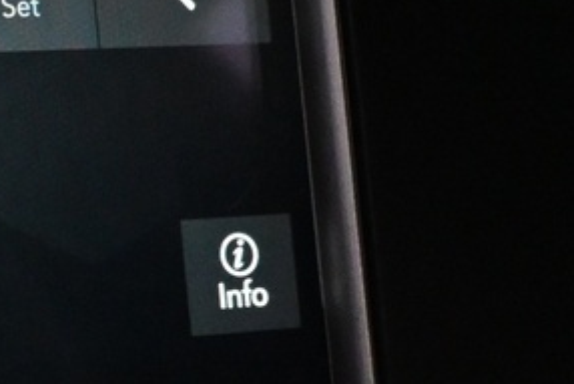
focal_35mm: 157
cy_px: 300
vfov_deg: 8.7
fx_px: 2508
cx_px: -423
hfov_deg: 12.1
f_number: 5
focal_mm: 18.5
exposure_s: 1/100
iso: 4000
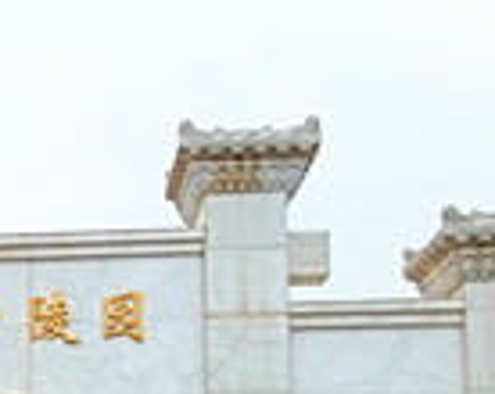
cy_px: 500
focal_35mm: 85
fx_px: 1243
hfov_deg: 21.1
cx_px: -90
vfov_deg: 17.1
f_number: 1.75
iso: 100
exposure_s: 1/243
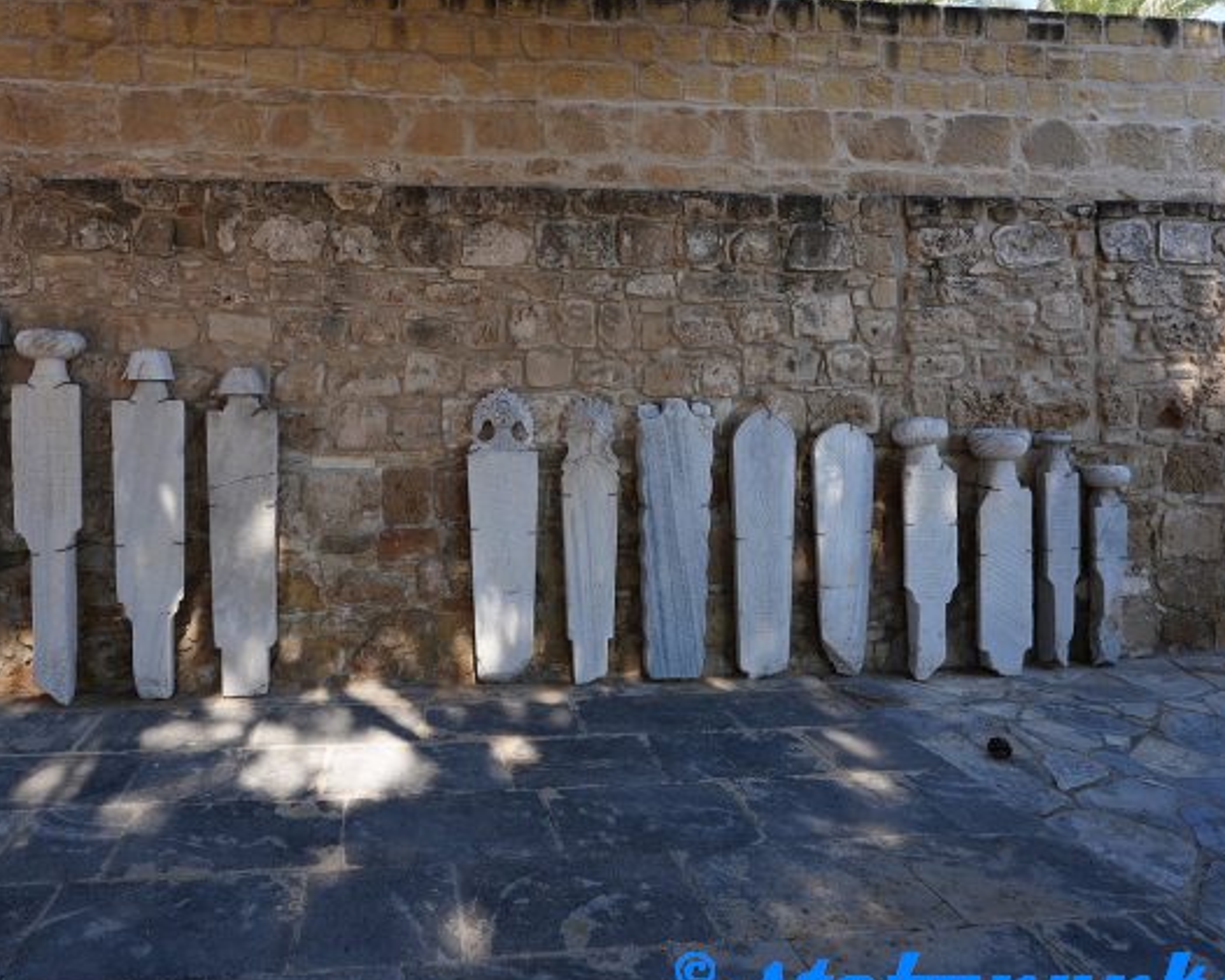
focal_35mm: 20
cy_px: 406
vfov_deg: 67.6
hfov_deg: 79.2
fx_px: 725
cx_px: 475
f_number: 11
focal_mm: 14
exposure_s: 1/30
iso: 125
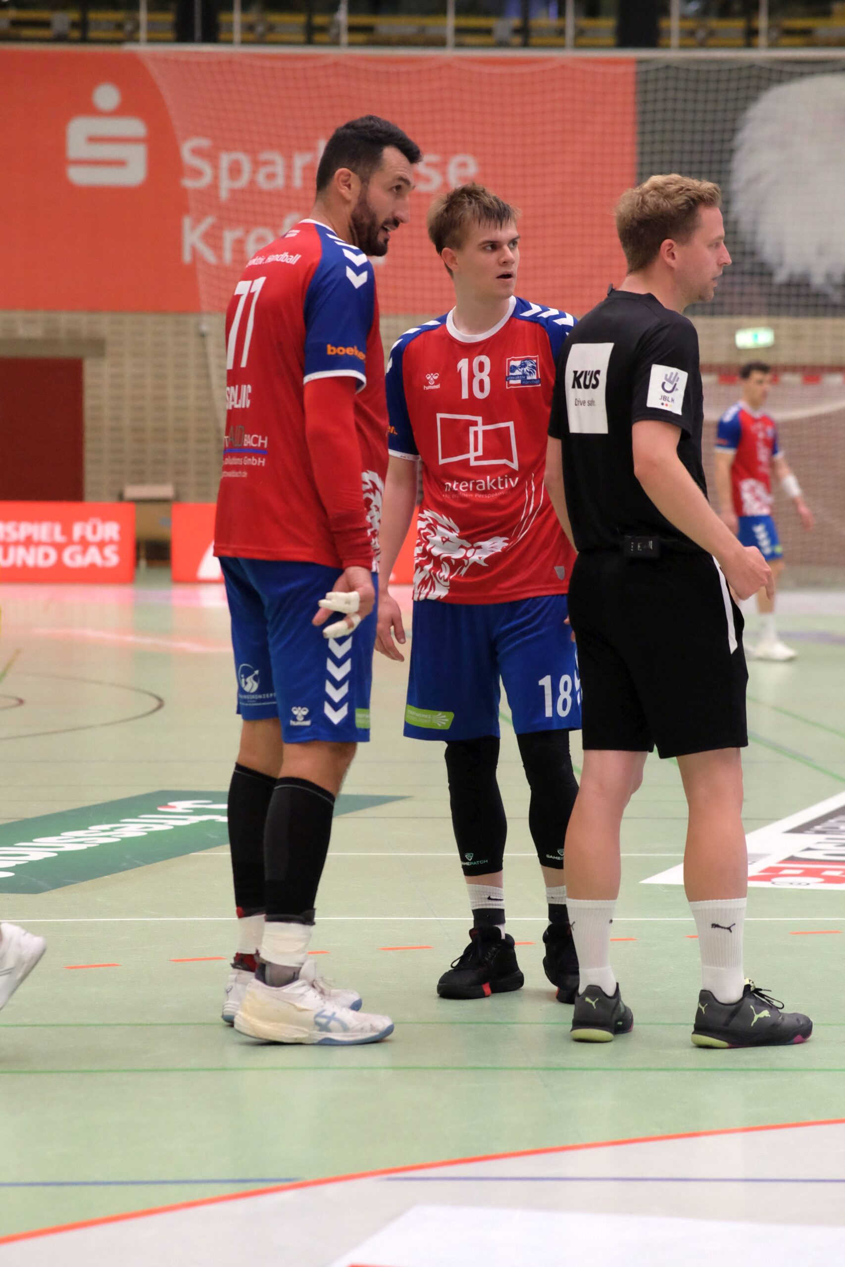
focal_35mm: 128
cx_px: 422
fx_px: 4506
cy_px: 634
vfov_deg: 16.0
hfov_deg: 10.7
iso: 4000
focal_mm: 85
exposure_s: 1/1000
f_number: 2.8
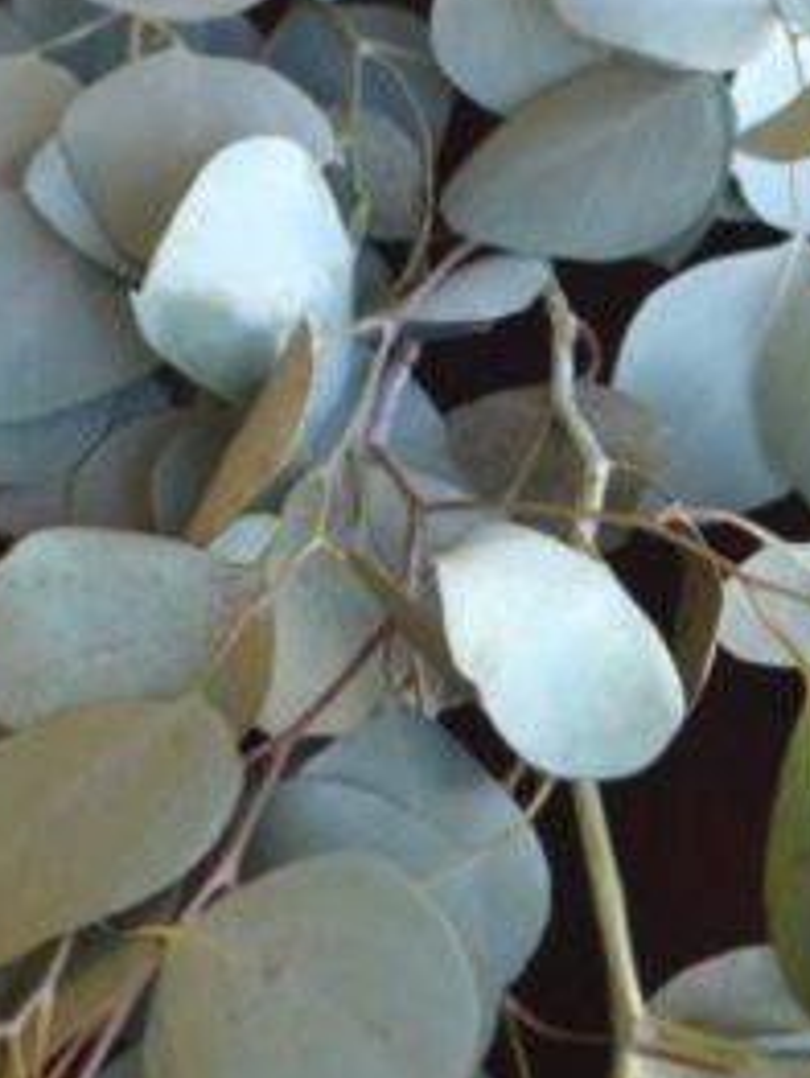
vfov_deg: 19.8
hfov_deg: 14.9
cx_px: 193
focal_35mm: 99
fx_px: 3084
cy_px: 436
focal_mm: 20
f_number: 3.8
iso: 400
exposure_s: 1/20
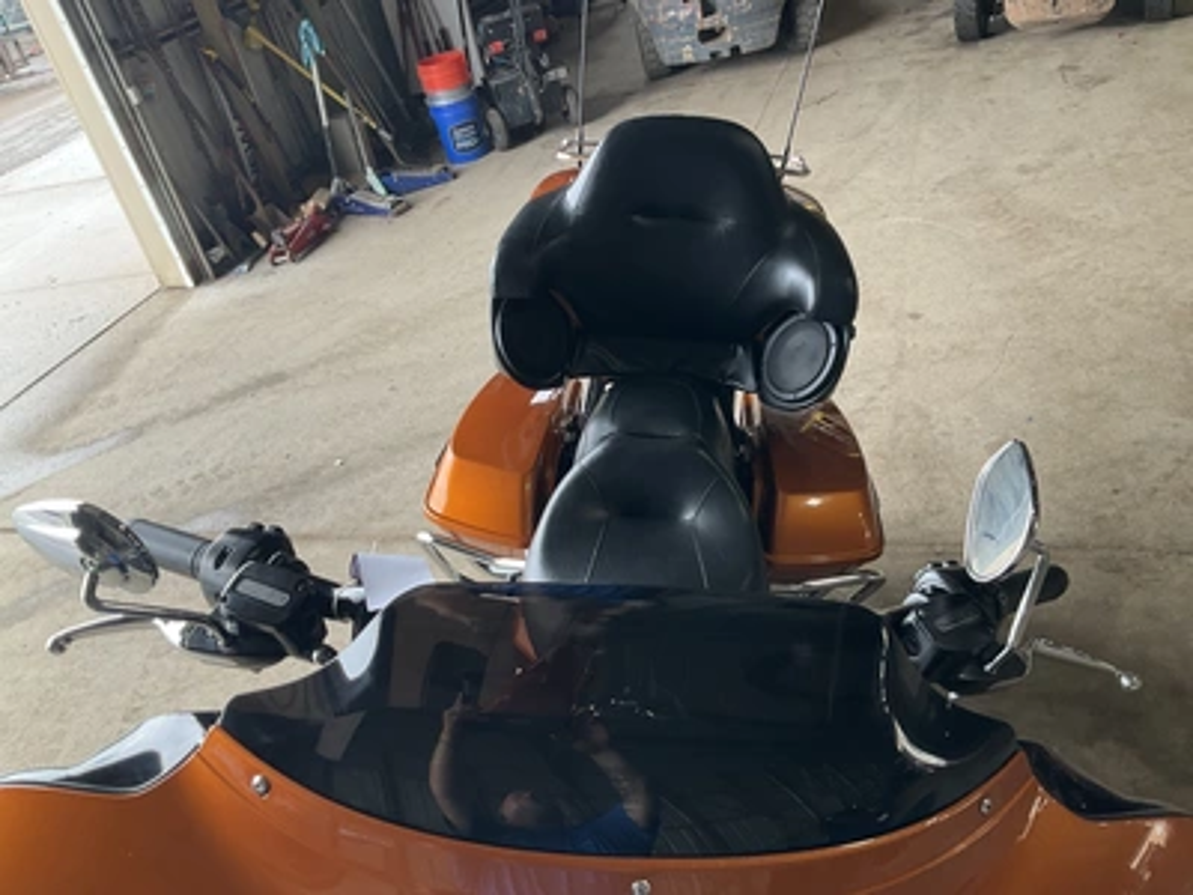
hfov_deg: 61.7
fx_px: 999
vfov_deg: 48.2
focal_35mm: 29
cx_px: 596
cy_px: 448
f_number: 1.8
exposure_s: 1/122
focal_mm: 3
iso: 32
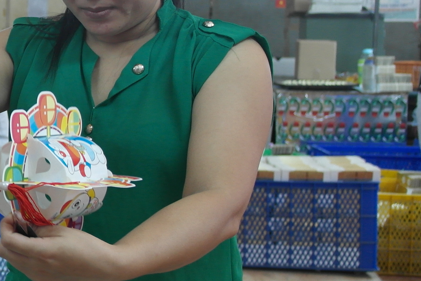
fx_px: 1076
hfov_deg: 19.3
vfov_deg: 14.8
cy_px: 90
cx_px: -215
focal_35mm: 92
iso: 400
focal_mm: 20
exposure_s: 1/25
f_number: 3.5
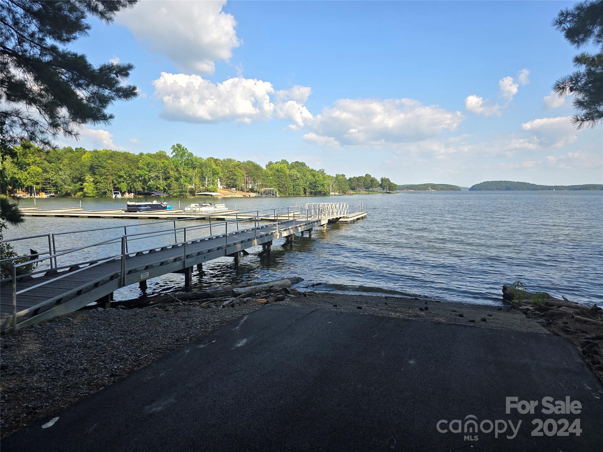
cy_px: 226
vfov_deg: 58.9
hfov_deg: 73.9
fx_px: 401
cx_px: 302
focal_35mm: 23
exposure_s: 1/375
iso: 12
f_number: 1.7
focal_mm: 6.3
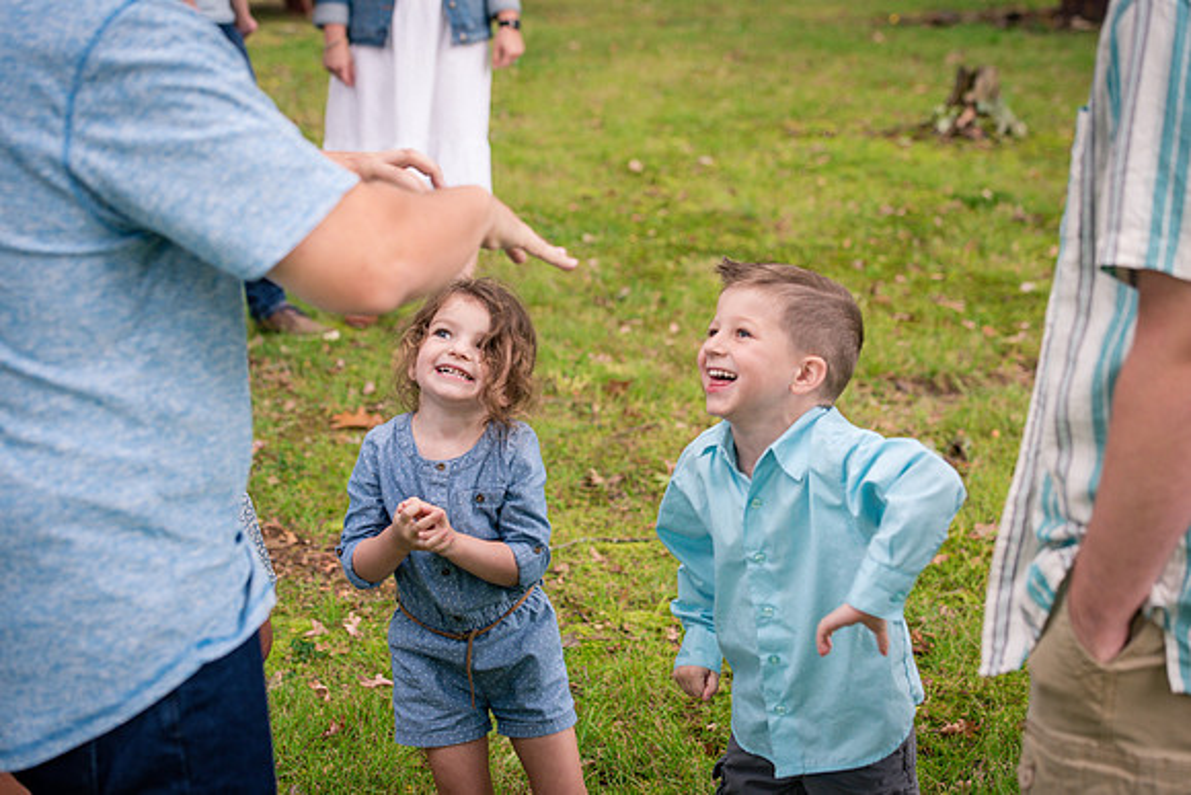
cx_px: 596
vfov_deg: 19.5
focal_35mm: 70
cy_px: 398
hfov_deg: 28.8
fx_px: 2316
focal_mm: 70
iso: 1000
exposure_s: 1/250
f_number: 4.5
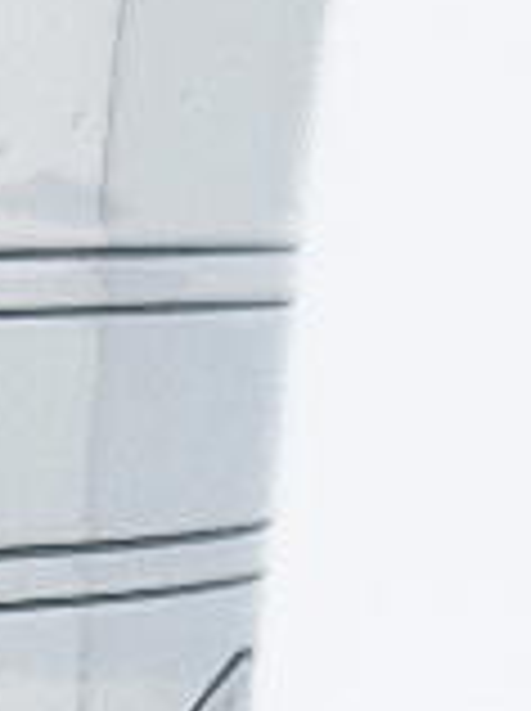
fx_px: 7486
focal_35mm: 365
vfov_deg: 5.1
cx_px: -1107
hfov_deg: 3.9
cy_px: 2236
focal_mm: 6.76
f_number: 1.8
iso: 64
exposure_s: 1/1250
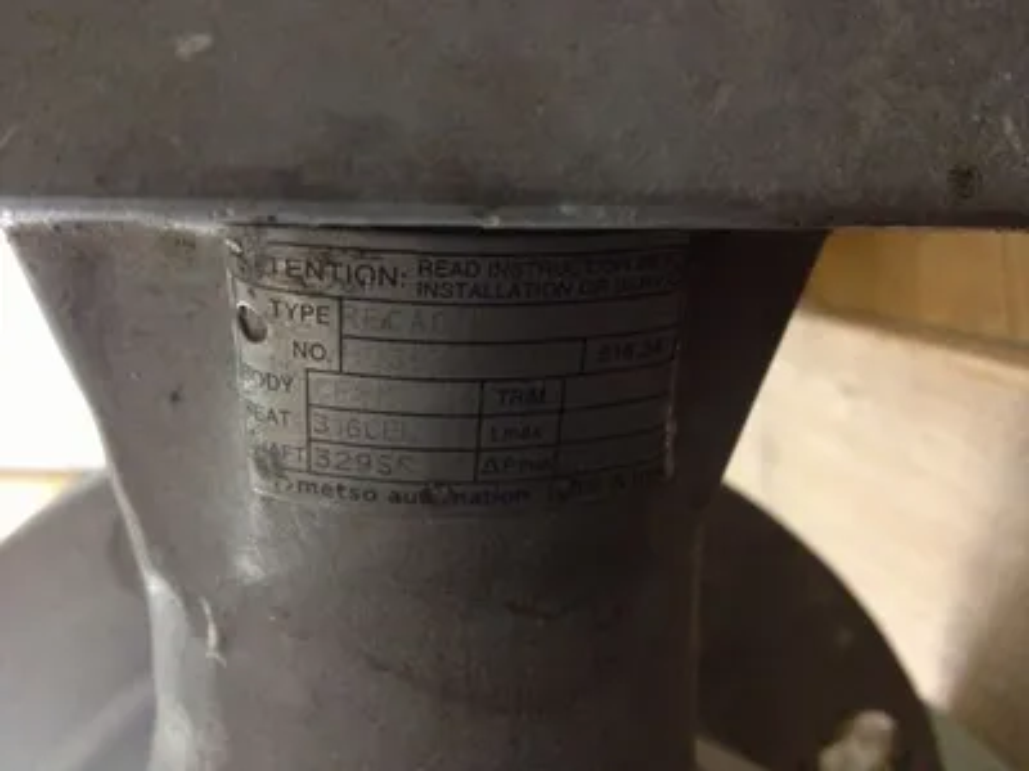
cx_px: 514
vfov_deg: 40.7
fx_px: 1040
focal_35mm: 35
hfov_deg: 52.6
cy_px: 386
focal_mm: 4.28
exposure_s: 1/17
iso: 400
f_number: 2.4
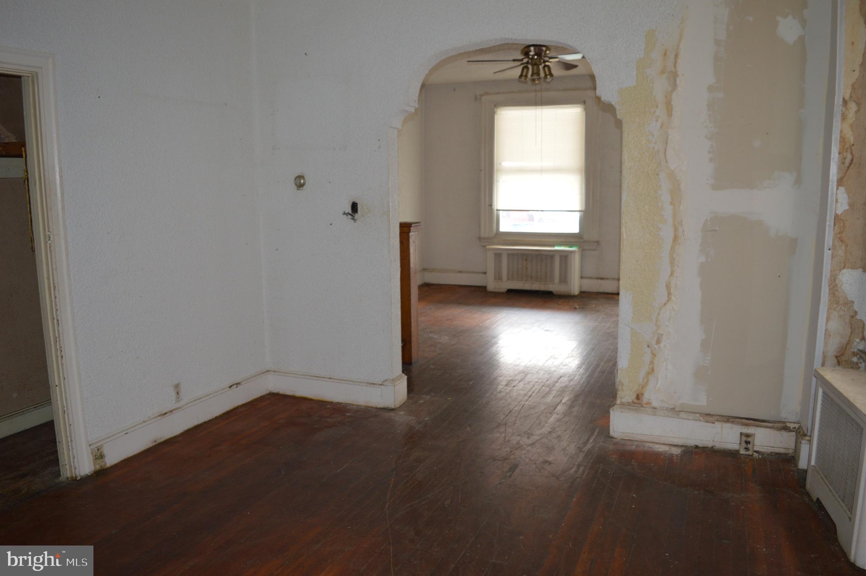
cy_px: 288
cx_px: 433
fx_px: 649
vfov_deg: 47.8
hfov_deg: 67.4
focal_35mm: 27
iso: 500
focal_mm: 18
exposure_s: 1/60
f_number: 3.5
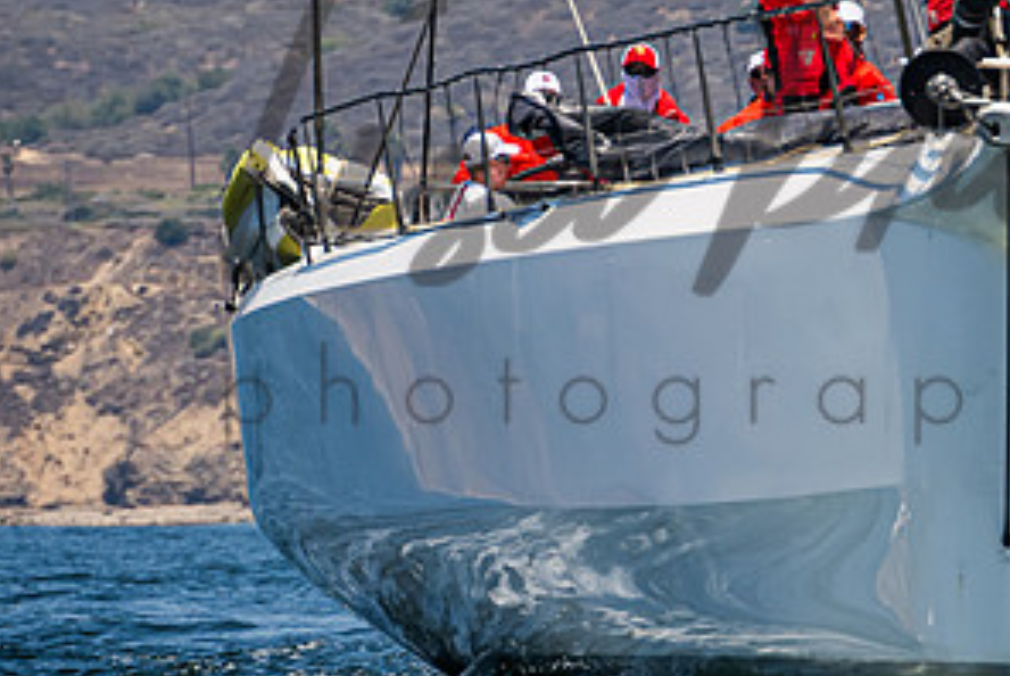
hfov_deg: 2.7
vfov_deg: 1.8
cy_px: -5
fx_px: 21230
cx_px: 882
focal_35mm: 756
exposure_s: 1/1600
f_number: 8
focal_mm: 310
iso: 400
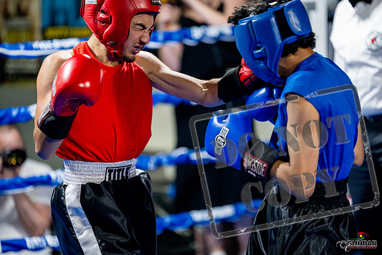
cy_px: 128
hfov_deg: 13.7
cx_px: 191
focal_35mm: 150
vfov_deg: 9.2
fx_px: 1592
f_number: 2
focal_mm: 150
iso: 4000
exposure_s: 1/800
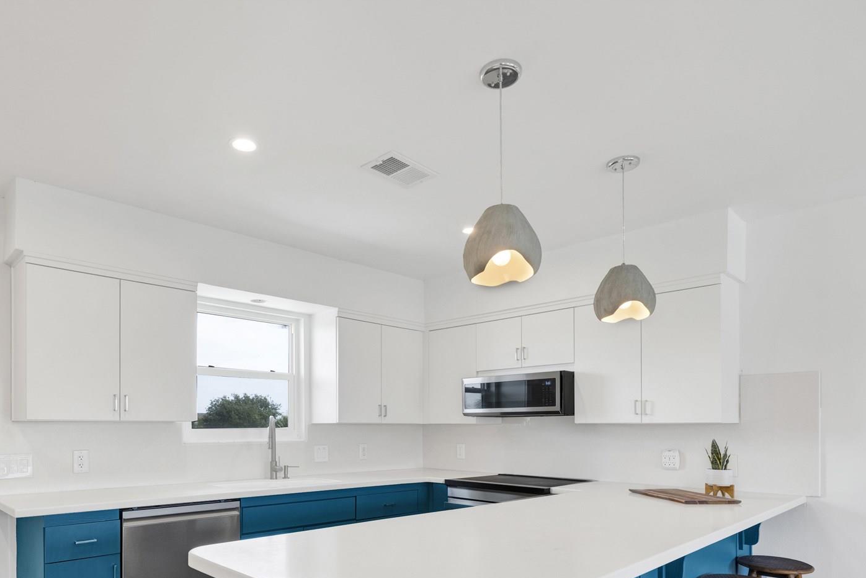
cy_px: 419
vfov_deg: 53.6
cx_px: 377
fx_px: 547
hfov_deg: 76.4
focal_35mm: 23
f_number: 11
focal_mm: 15.5
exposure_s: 1/30
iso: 400
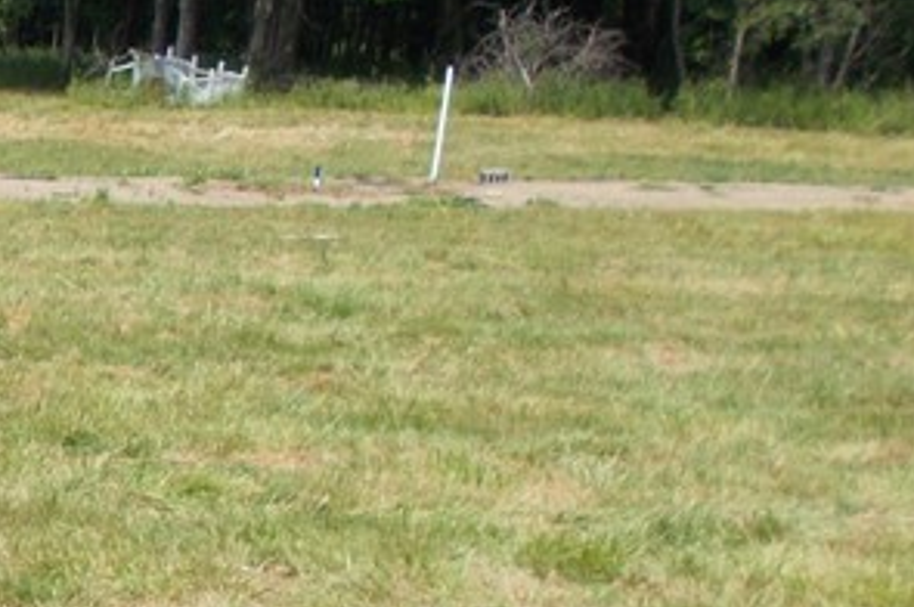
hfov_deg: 19.5
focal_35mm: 94
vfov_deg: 14.0
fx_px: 2384
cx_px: -366
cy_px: 762
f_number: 8
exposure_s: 1/125
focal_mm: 4.6
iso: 80
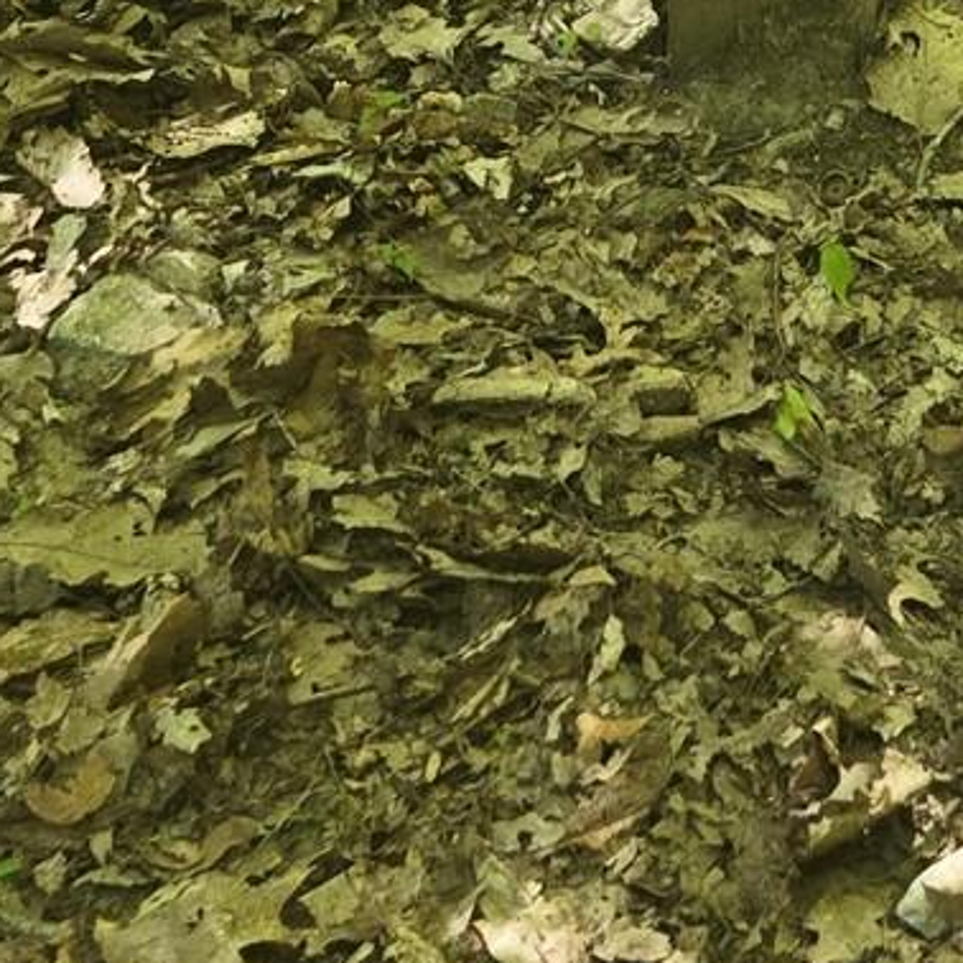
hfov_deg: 15.1
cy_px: -711
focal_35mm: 110
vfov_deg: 14.2
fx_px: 3462
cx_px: 1251
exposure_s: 1/180
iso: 64
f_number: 1.8
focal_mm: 5.4
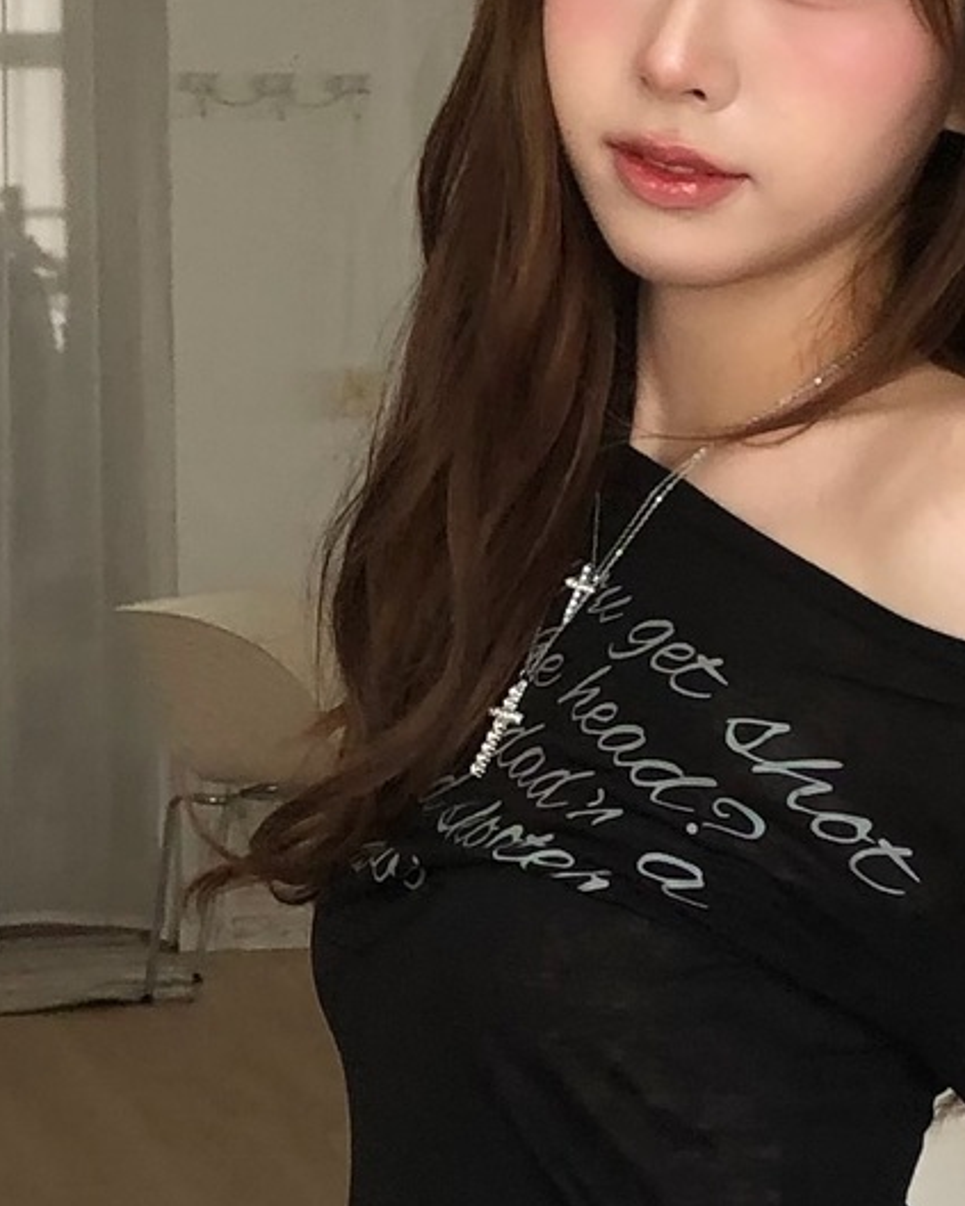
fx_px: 4428
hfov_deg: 12.4
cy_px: 556
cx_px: 463
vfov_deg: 15.5
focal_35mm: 124
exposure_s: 1/30
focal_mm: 3.99
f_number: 1.8
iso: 32
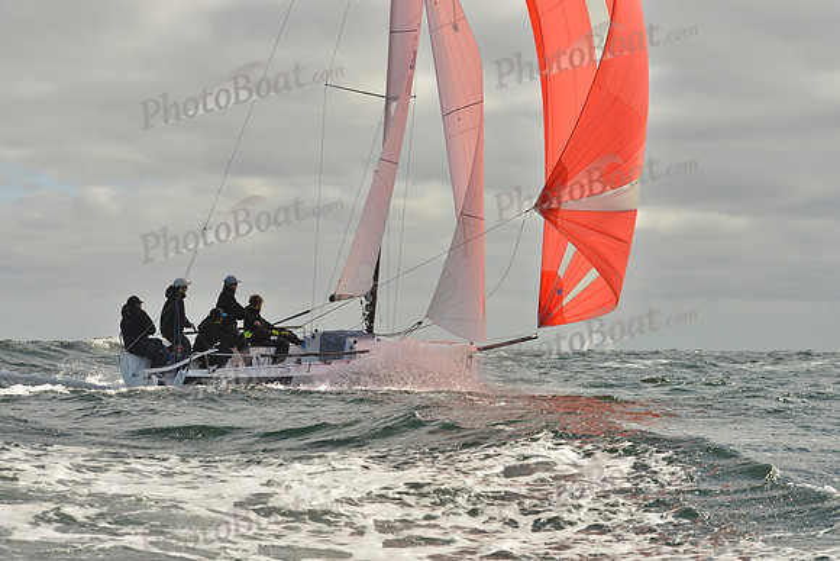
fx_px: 2100
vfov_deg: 15.2
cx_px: 420
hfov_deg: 22.6
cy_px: 280
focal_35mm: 90
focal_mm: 90
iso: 400
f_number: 9
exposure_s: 1/1600
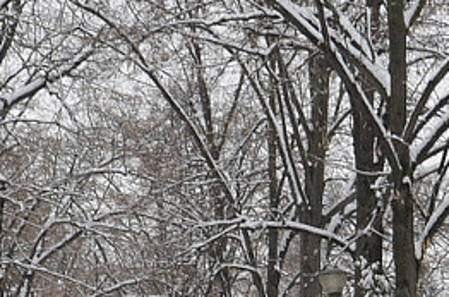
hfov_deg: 12.5
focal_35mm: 165
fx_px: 2052
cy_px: 600
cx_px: 254
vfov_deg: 7.9
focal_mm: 18
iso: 180
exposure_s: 1/250
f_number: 8
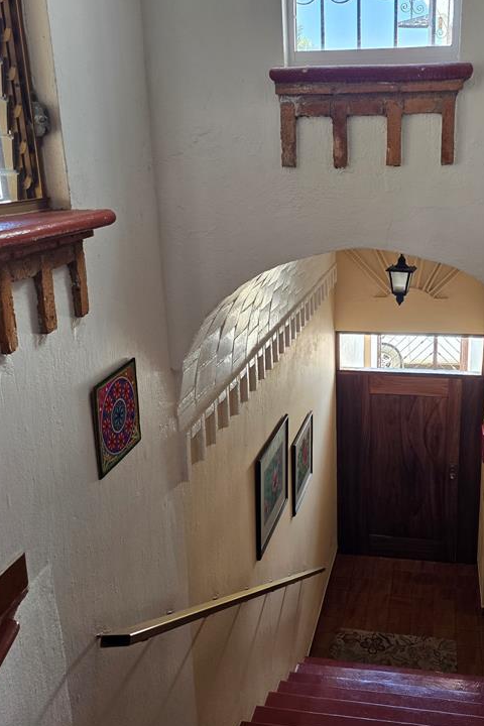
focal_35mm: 34
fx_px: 686
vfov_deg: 55.8
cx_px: 329
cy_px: 351
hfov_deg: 38.4
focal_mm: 6.3
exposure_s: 1/180
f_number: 1.7
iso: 160
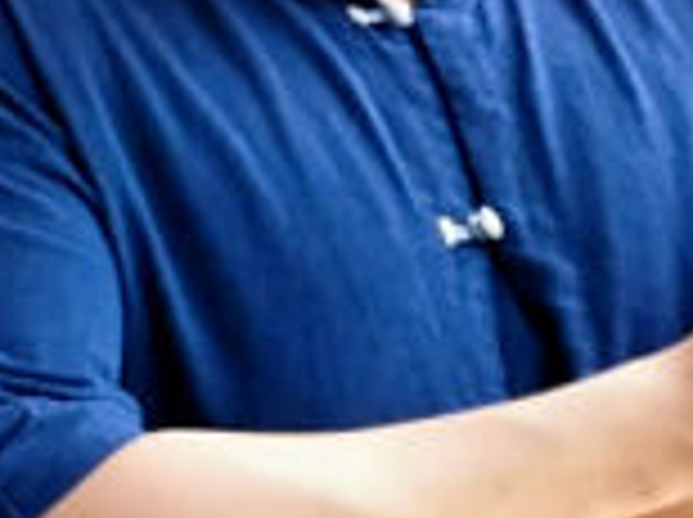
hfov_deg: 7.8
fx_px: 4218
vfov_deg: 6.8
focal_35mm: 211
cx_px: 2282
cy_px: 1000
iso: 80
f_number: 1.8
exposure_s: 1/90
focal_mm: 5.58
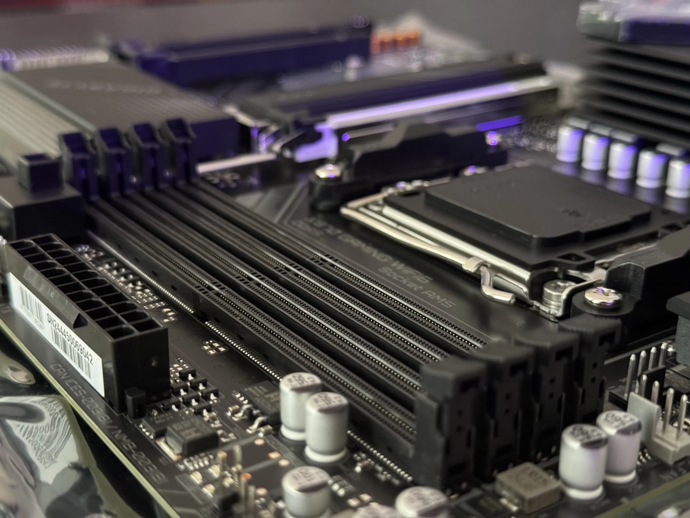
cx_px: 345
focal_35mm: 48
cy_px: 259
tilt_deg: -21.3
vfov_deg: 30.3
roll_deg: -0.3
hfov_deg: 39.7
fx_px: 957
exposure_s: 1/23
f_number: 1.78
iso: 800
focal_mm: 6.76
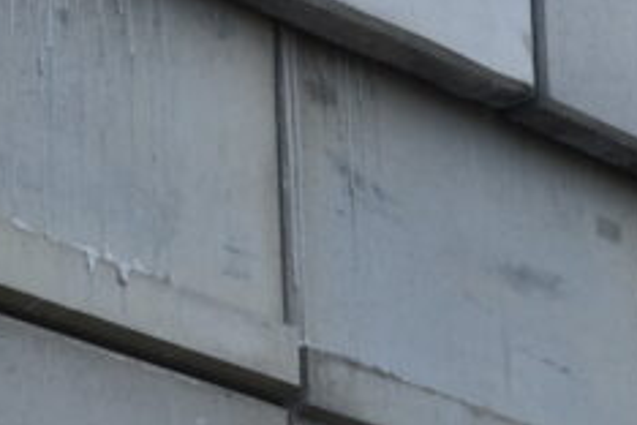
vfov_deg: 7.8
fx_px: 3026
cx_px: 1002
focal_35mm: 171
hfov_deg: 11.4
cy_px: 726
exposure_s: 1/400
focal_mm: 26
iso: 100
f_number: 8
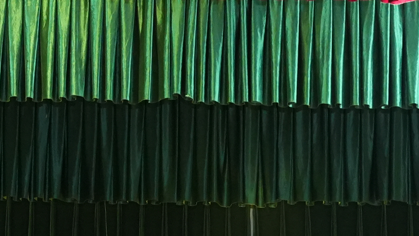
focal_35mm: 204
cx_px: 289
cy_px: 448
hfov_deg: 10.6
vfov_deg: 5.8
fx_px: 2264
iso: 2500
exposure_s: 1/125
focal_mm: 34.3
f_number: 2.8
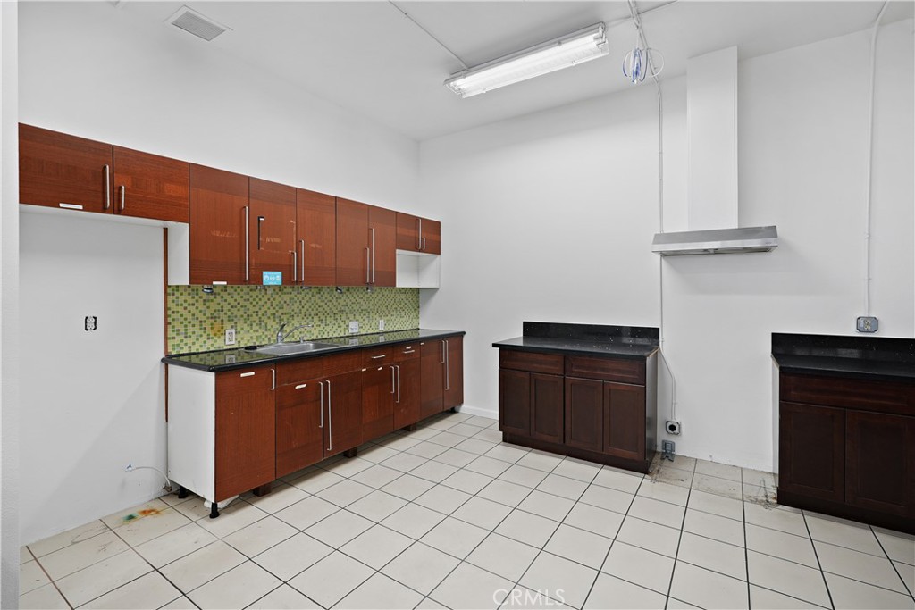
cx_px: 458
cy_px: 305
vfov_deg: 73.8
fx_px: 407
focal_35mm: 16
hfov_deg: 96.7
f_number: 4
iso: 250
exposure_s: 1/15
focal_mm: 16
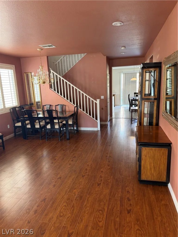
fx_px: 165
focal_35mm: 24
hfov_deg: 56.8
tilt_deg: -10.5
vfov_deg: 71.6
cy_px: 118
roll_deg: +3.1
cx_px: 89
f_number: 1.78
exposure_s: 1/61
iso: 200
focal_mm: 6.76
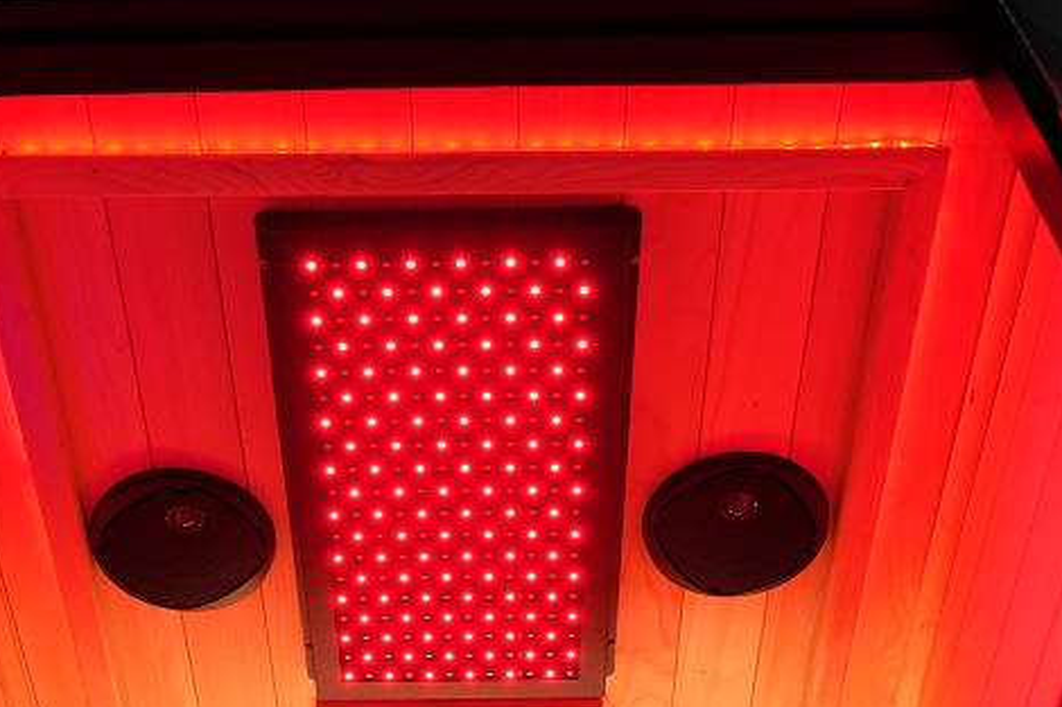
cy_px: 480
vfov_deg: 25.3
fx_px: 1563
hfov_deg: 37.5
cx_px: 477
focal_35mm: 53
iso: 640
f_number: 4
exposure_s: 1/200
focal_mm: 24
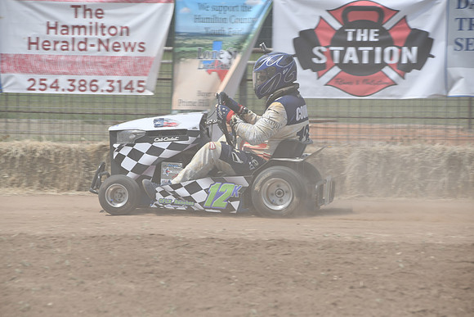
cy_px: 158
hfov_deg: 7.9
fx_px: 3450
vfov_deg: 5.2
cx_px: 237
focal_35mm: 262
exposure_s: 1/500
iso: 110
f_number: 8
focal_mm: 175
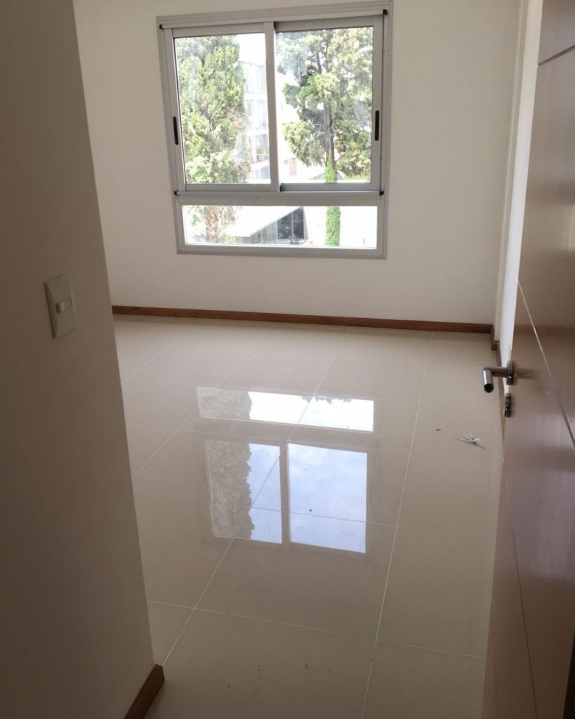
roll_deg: +1.0
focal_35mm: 31
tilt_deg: -18.4
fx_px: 660
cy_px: 341
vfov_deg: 57.2
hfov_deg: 47.1
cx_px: 289
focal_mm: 4.15
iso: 32
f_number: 2.2
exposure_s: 1/100
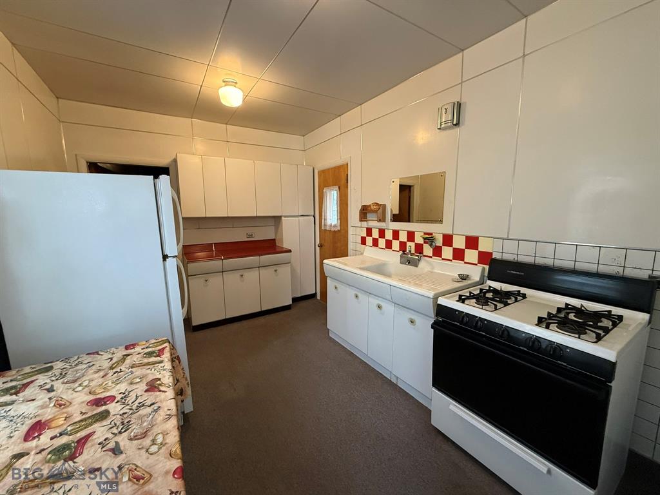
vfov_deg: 85.7
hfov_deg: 102.1
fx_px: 267
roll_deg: +0.2
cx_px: 330
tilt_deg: -7.1
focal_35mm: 14
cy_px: 248
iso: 500
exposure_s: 1/60
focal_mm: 2.22
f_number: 2.2
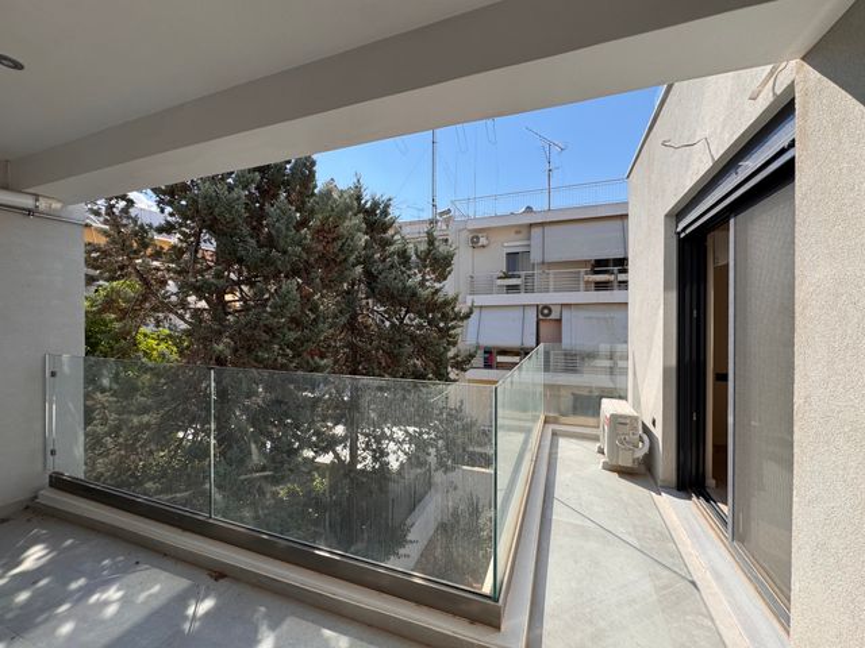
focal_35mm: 14
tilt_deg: -0.4
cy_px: 324
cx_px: 432
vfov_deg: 85.7
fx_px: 350
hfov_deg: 102.1
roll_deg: +0.7
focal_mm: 2.22
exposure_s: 1/1236
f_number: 2.2
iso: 50
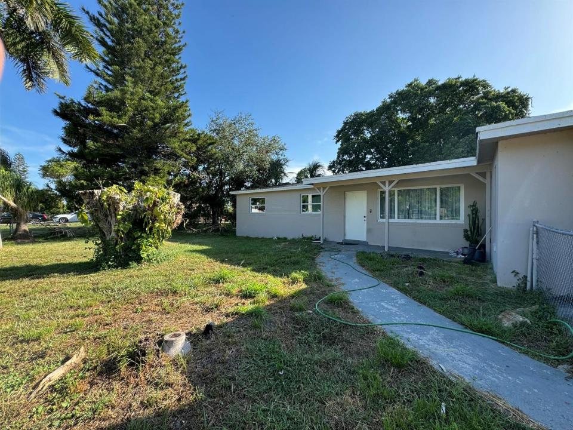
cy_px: 215
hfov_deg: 102.1
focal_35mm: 14
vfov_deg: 85.7
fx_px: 232
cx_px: 286
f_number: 2.2
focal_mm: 2.22
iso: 40
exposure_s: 1/498
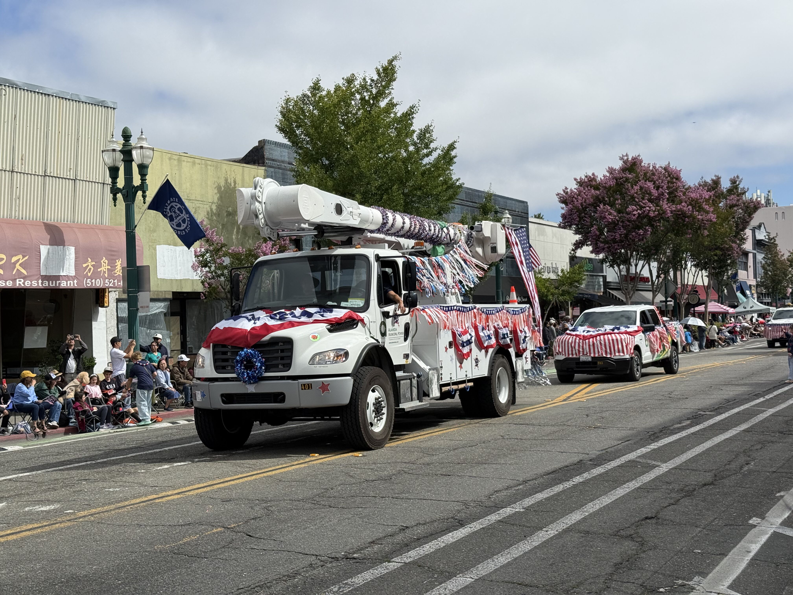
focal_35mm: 48
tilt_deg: +1.2
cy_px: 298
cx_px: 396
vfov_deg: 30.3
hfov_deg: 39.7
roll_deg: +2.0
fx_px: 1100
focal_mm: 6.76
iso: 64
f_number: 1.78
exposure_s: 1/6536
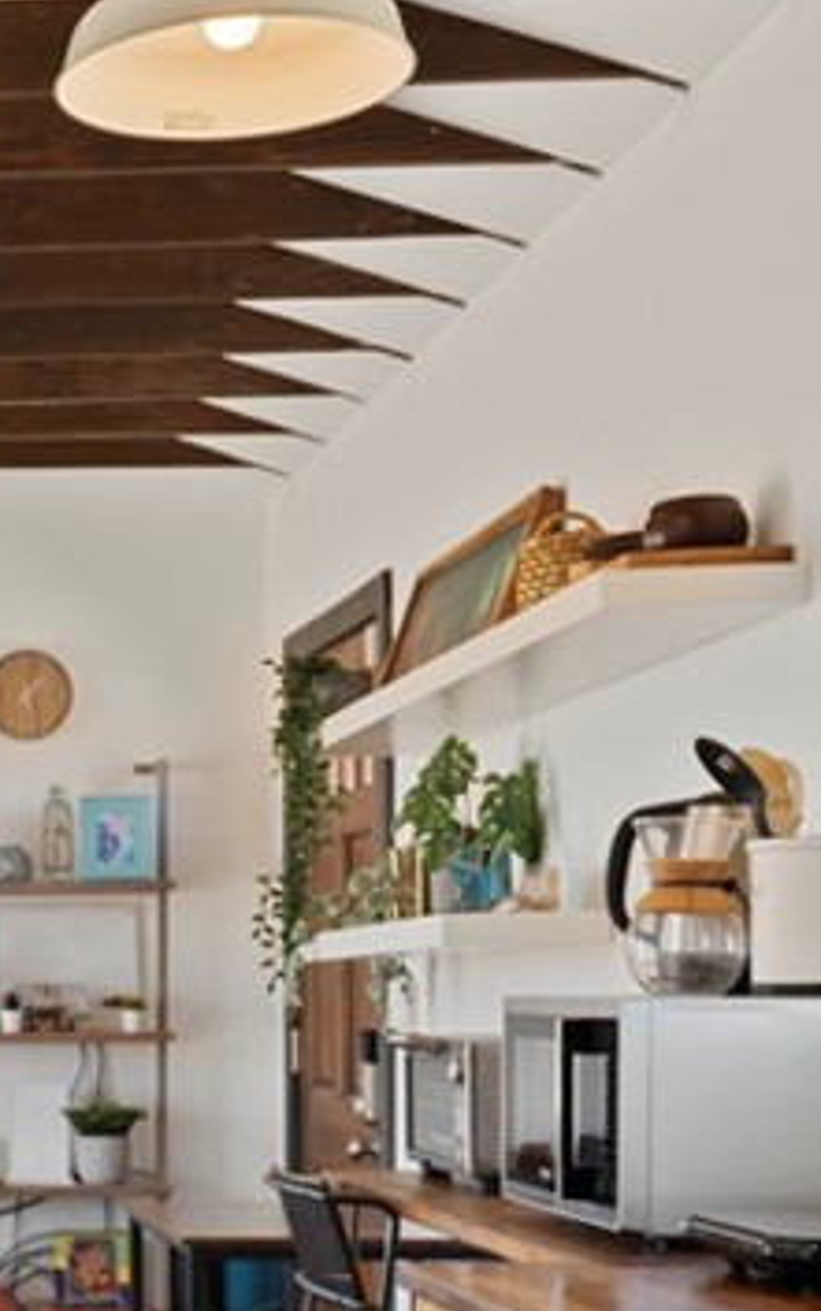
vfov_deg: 27.8
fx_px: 2592
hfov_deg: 16.2
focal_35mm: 72
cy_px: 1057
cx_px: -461
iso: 400
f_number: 8
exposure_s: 1/30
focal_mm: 24.5
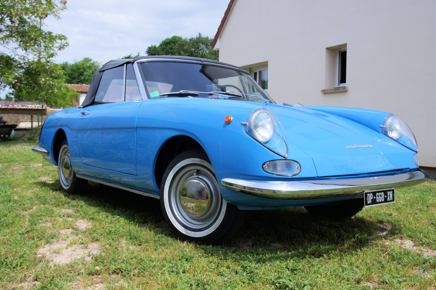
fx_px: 436
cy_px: 145
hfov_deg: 53.1
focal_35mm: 36
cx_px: 218
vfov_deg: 36.9
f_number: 8
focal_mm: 24
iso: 100
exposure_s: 1/400
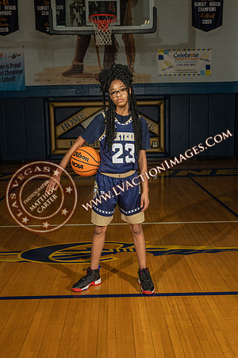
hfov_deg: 33.4
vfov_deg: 48.5
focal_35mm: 40
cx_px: 119
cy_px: 179
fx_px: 397
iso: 160
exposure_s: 1/200
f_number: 7.1
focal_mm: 40
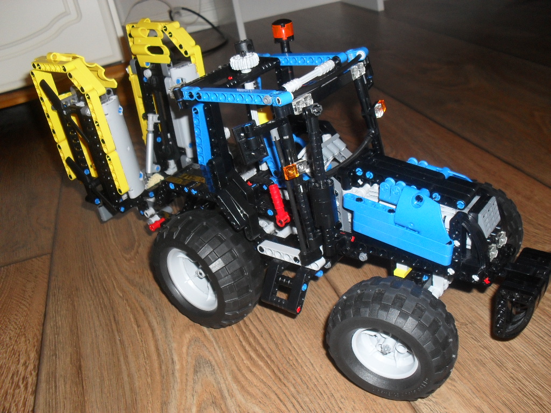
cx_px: 276
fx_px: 557
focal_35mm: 35
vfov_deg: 40.7
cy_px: 206
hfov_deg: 52.6
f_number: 3.2
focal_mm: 6.3
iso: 200
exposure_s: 1/45
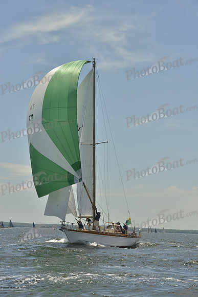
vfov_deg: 20.8
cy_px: 148
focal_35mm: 98
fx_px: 808
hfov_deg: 14.0
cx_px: 99
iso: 280
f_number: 9
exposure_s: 1/1600
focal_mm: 98
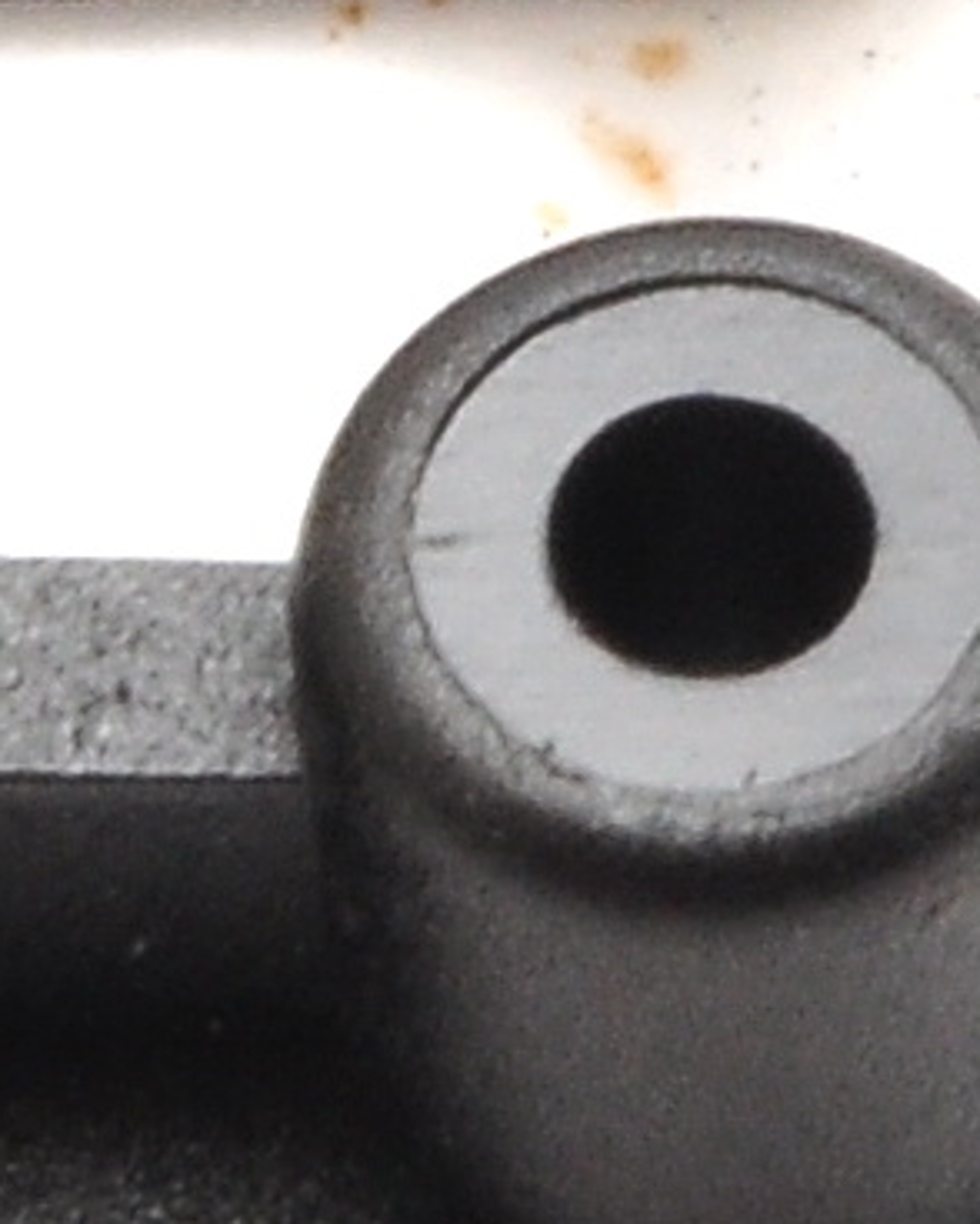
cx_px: 1530
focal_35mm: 3284
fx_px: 118964
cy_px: -1614
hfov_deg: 0.5
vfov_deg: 0.6
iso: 400
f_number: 22
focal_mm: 200
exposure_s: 1/60
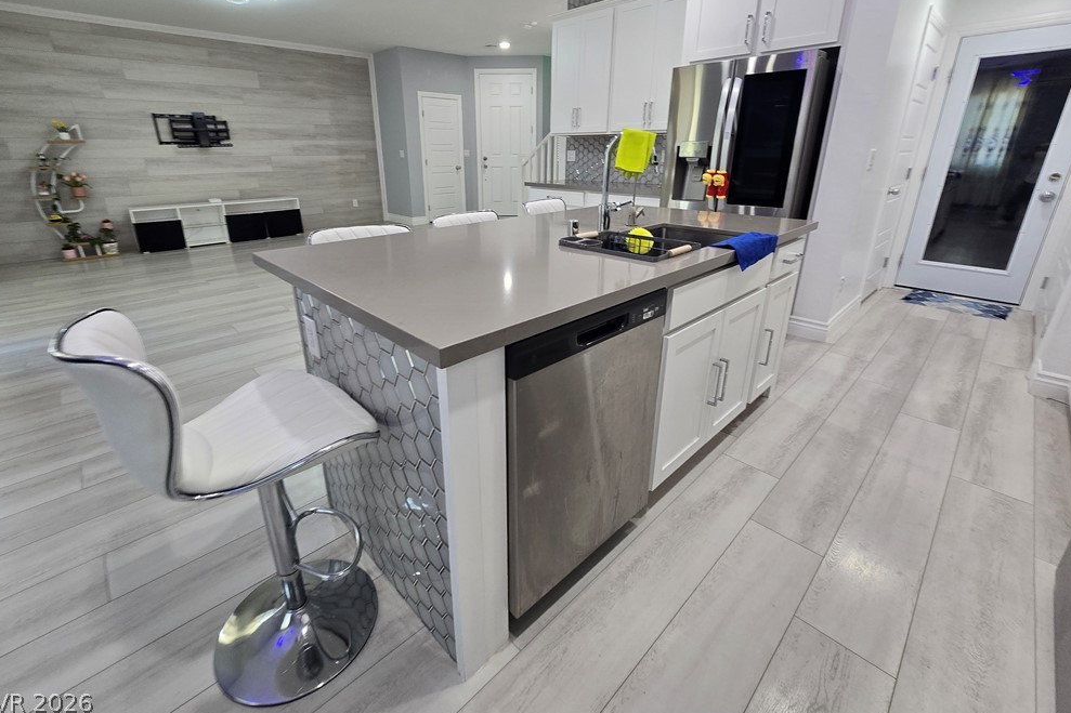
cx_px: 528
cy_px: 305
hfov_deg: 104.3
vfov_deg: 80.7
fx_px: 416
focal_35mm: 14
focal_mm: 2.2
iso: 160
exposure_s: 1/60
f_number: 2.2
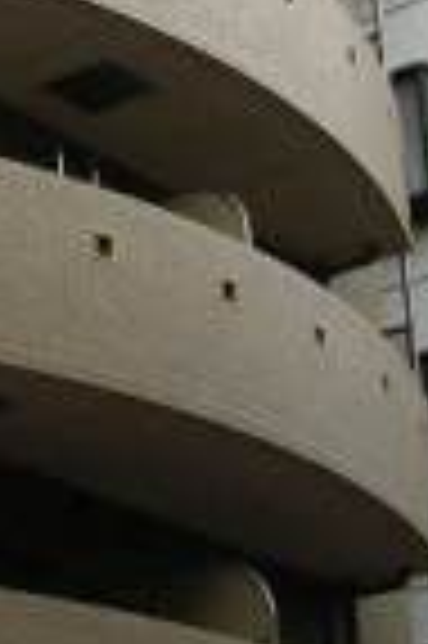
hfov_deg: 10.5
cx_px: -297
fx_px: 2217
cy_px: -27
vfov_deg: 16.2
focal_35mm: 124
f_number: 4.1
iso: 71
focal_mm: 5.8
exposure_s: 1/187
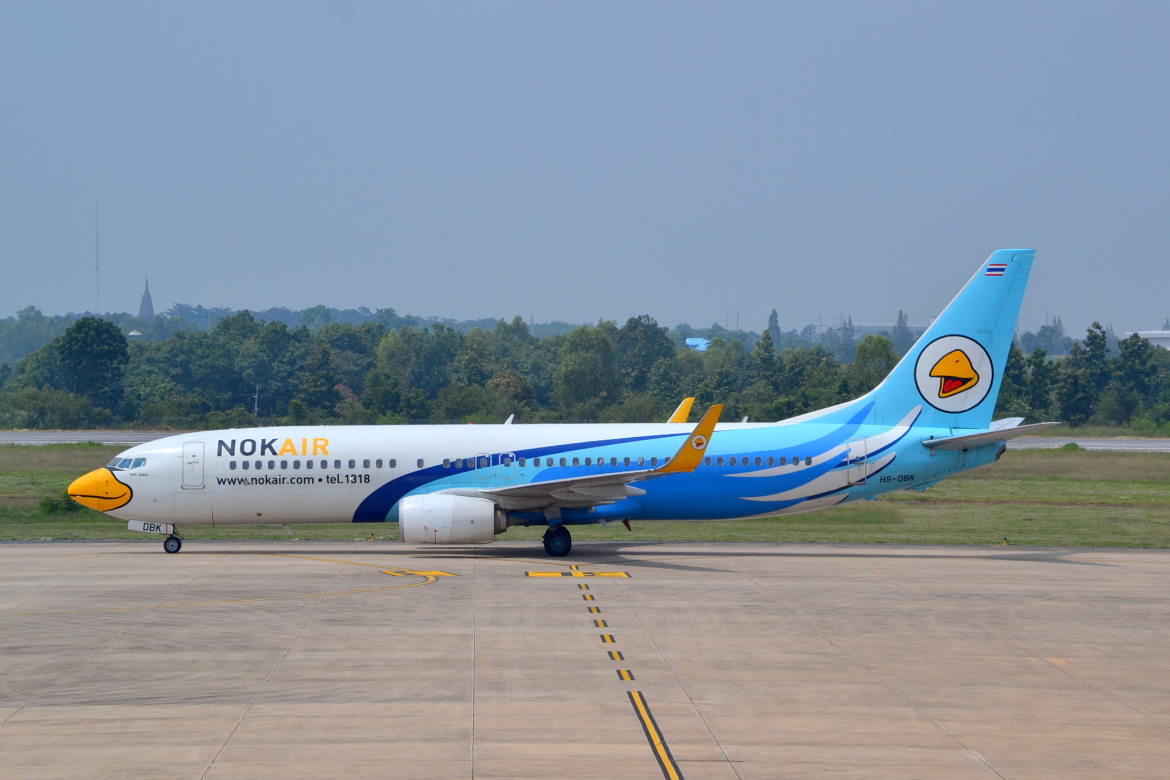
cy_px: 390
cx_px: 585
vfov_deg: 9.6
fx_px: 4631
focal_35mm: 142
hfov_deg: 14.4
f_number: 9
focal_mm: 95
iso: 100
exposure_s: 1/400
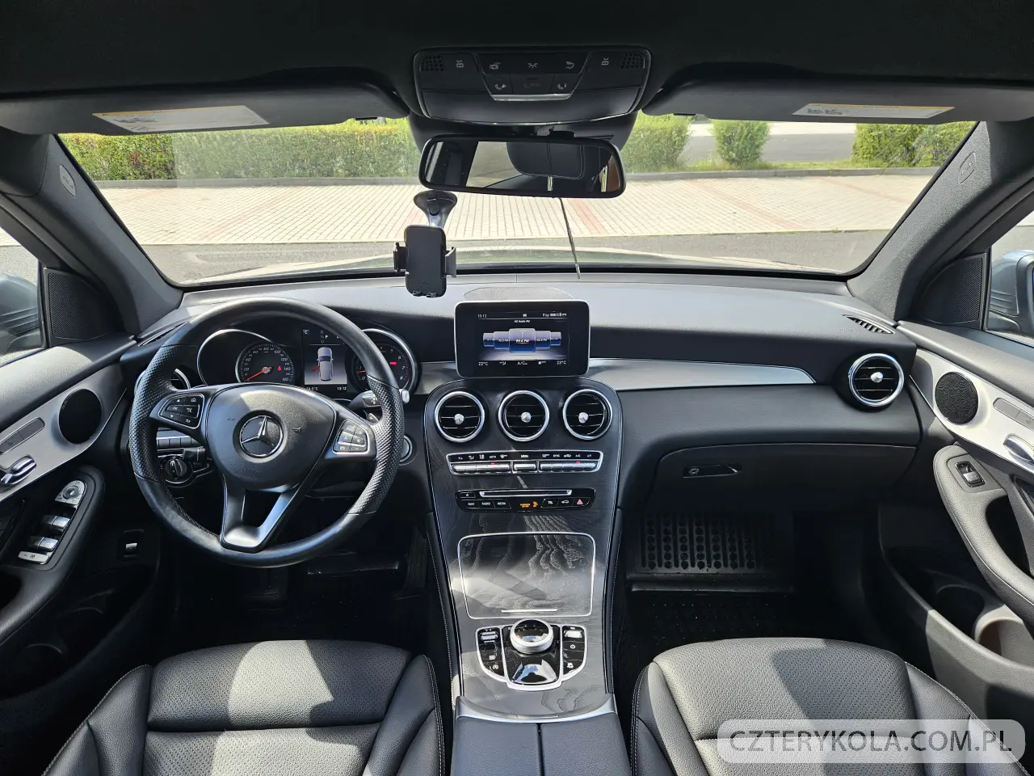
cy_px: 388
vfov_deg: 58.9
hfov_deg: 73.9
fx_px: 687
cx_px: 517
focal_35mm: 23
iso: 25
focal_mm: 5.4
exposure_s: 1/125
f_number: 1.8
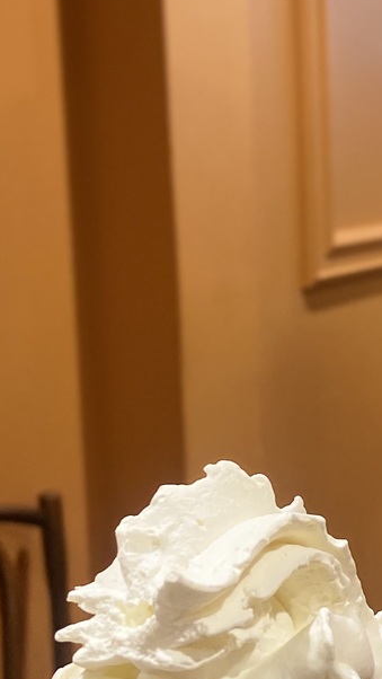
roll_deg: +1.2
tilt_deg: -9.1
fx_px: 1421
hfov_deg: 14.9
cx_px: 421
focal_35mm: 79
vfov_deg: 26.8
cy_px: 380
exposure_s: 1/50
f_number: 1.8
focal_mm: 4.25
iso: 125
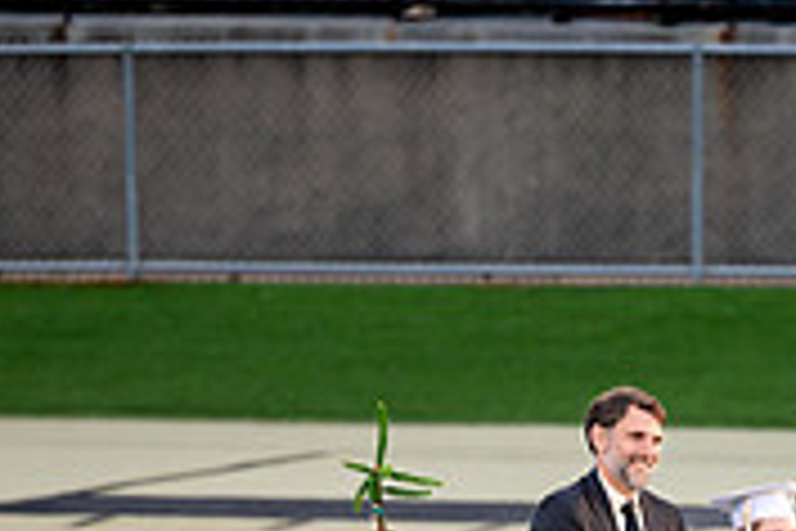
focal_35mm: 713
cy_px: 675
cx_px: 762
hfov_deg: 2.9
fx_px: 15764
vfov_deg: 1.9
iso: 400
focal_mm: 200
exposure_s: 1/500
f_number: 2.8
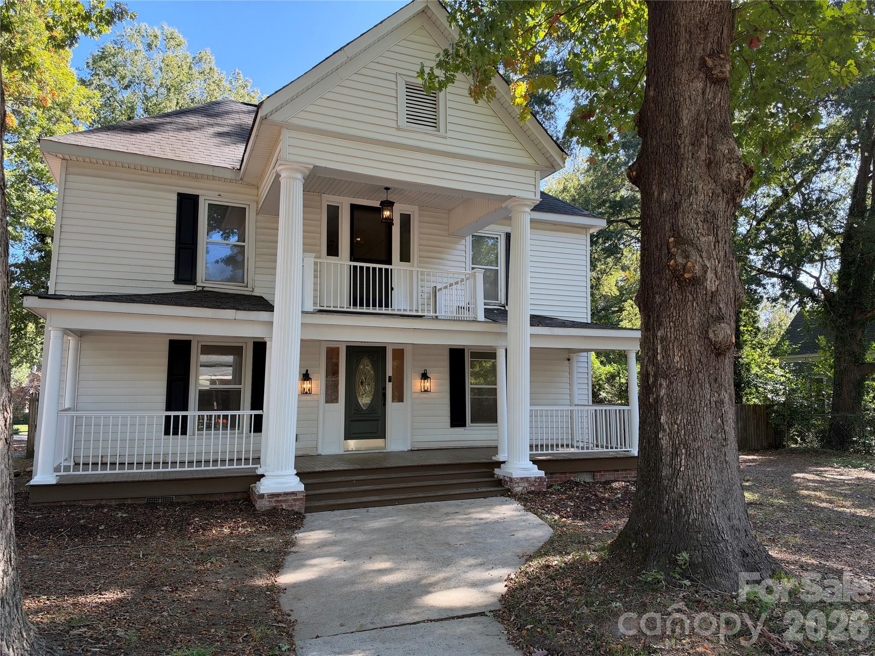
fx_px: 607
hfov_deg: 71.6
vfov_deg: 56.8
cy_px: 328
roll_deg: +0.1
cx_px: 438
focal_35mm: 24
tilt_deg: +5.5
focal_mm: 6.93
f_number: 1.8
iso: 80
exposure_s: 1/289
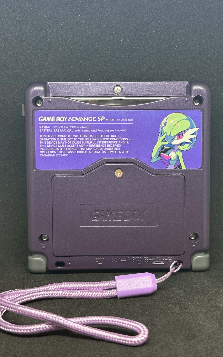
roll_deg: -1.8
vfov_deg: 36.3
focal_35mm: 56
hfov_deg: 23.1
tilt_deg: -9.9
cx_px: 122
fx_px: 545
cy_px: 180
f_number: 1.6
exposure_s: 1/50
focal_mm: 5.96
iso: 64
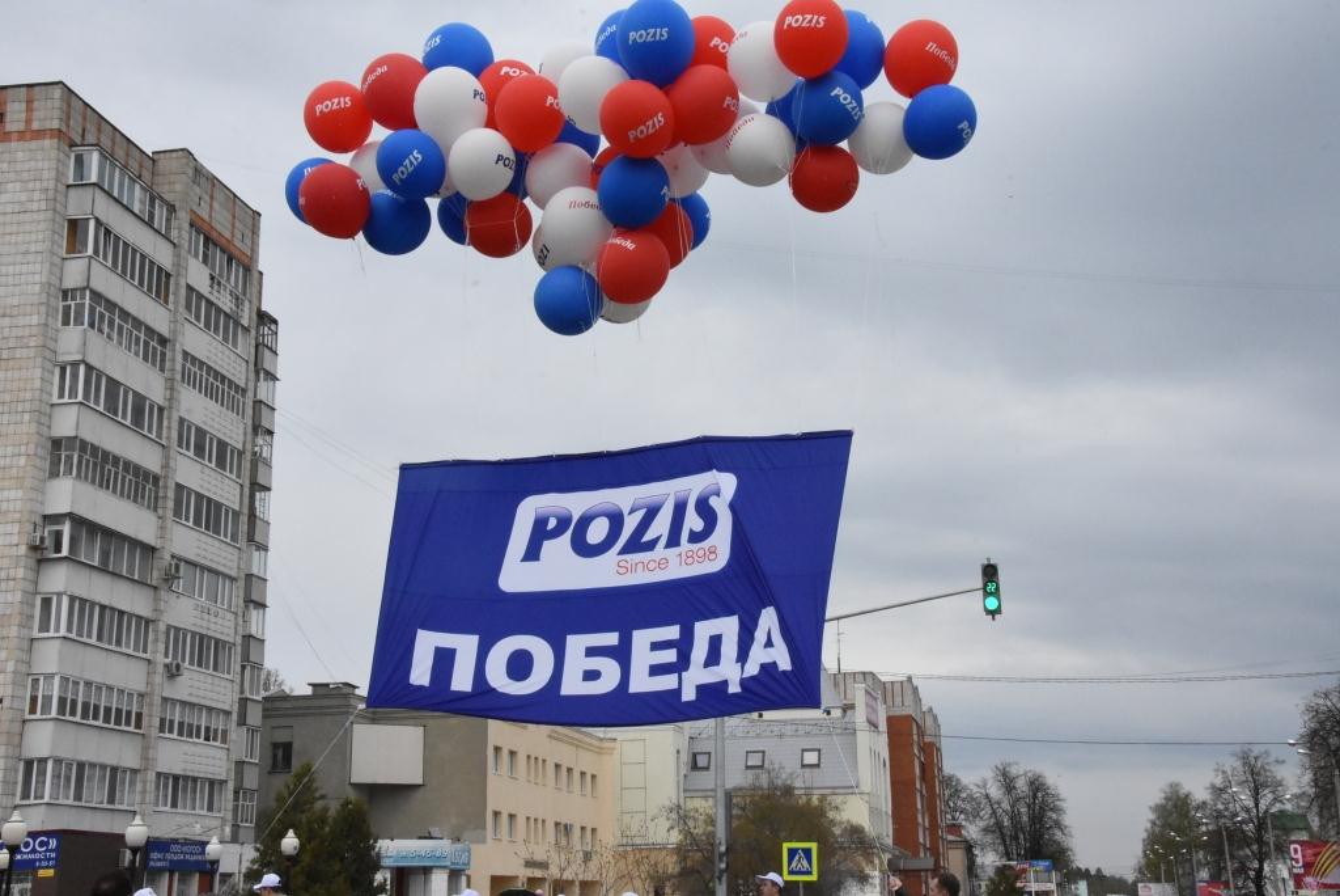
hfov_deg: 44.9
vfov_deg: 30.9
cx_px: 670
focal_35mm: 44
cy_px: 448
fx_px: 1620
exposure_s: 1/2000
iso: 5000
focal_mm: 29
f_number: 22
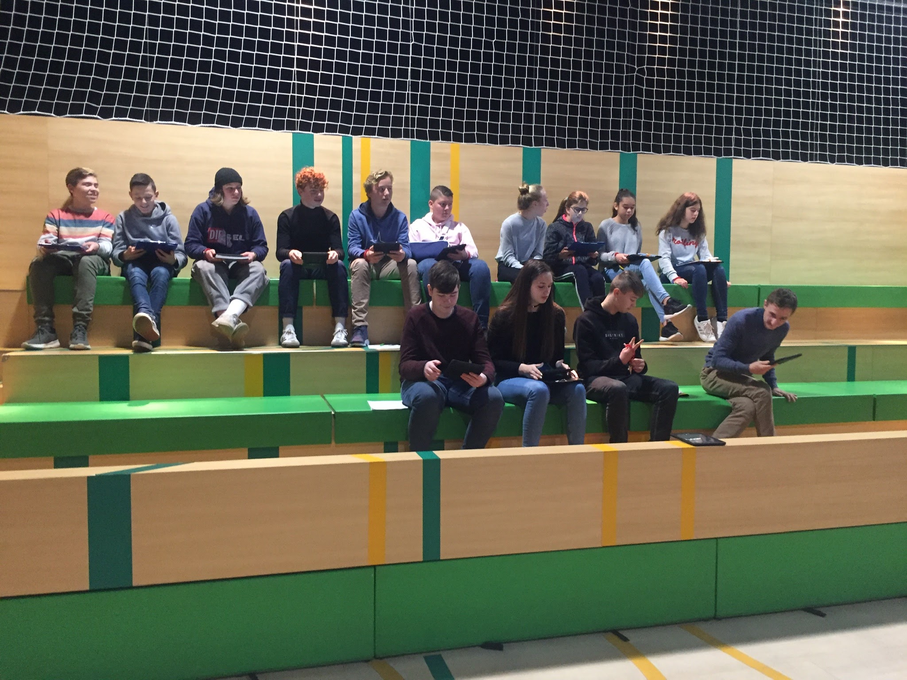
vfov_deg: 48.2
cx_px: 454
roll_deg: -1.0
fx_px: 760
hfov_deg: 61.7
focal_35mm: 29
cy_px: 340
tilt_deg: -5.2
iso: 250
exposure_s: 1/33
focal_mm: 4.15
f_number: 2.2
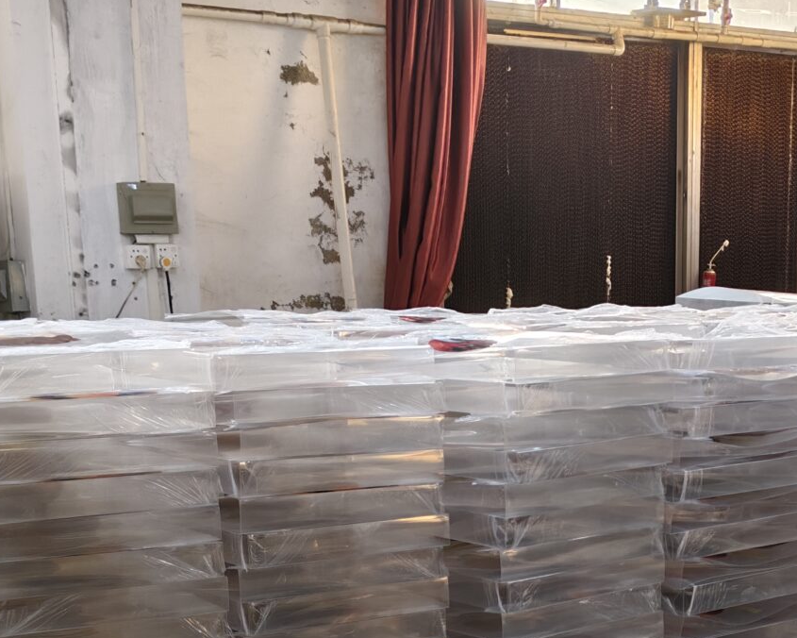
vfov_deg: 21.3
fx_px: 1604
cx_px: 609
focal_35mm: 68
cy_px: 704
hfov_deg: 27.5
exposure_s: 1/100
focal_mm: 5.56
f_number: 1.88
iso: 202
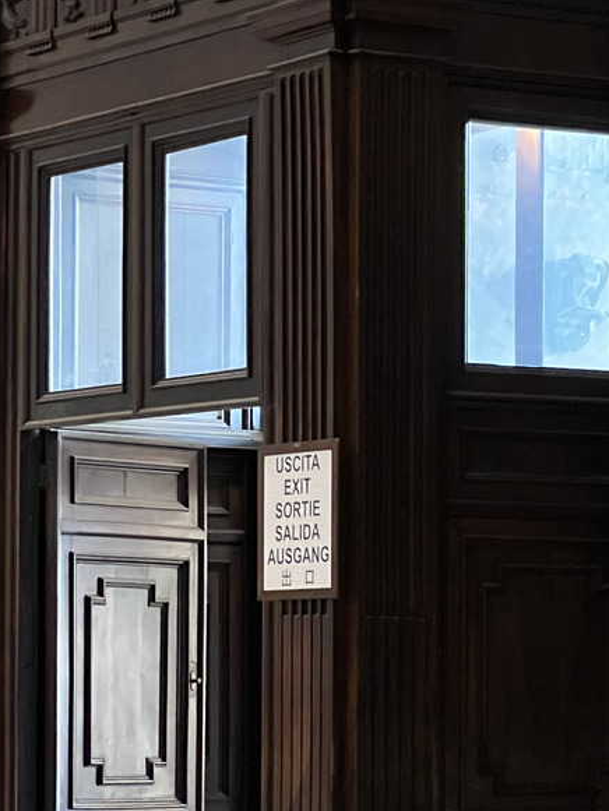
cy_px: 646
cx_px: 80
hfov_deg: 9.3
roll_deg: +0.0
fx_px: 3728
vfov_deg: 12.4
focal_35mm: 159
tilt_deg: +1.2
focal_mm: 9
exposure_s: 1/25
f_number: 2.8
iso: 1250
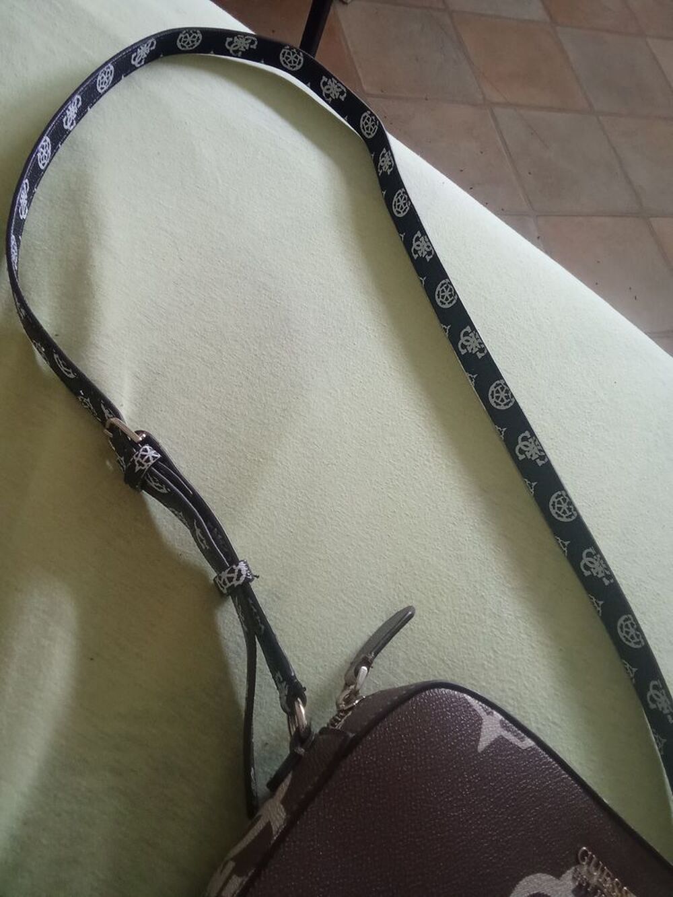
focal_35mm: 28
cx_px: 336
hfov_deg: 49.8
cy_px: 448
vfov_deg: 63.4
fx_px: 726
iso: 500
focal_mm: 2.78
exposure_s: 1/25
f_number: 2
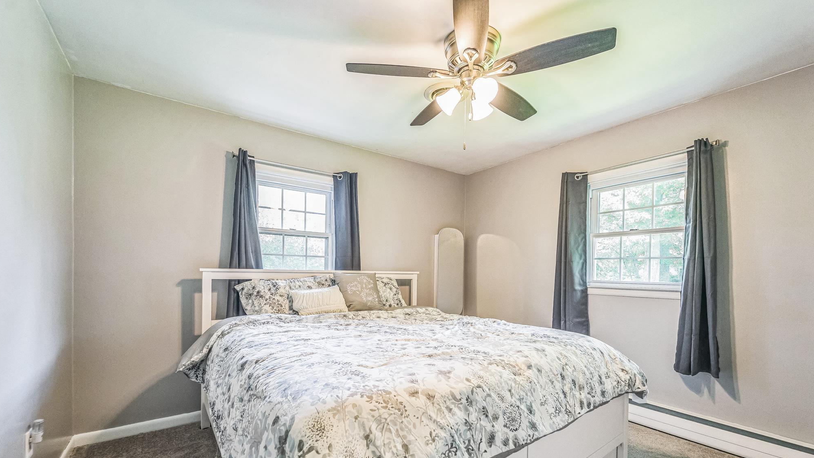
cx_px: 405
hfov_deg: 103.0
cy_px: 277
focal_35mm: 15
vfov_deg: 69.7
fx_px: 324
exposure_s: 1/50
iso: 800
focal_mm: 14
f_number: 5.6
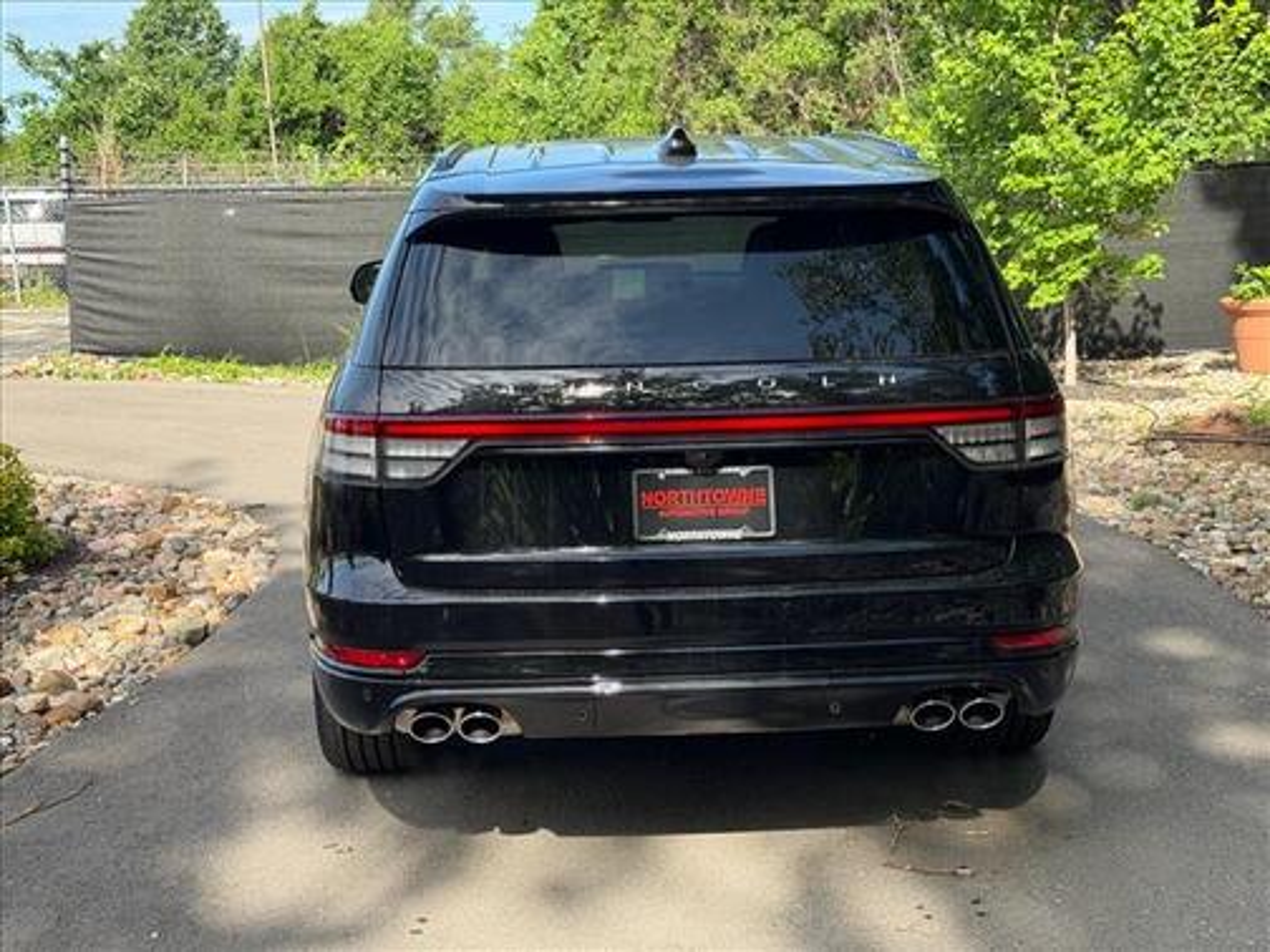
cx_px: 635
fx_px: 1761
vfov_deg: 30.3
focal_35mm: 48
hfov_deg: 39.7
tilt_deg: -7.7
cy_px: 476
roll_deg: +4.8
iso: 64
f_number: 1.78
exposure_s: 1/951
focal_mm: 6.76
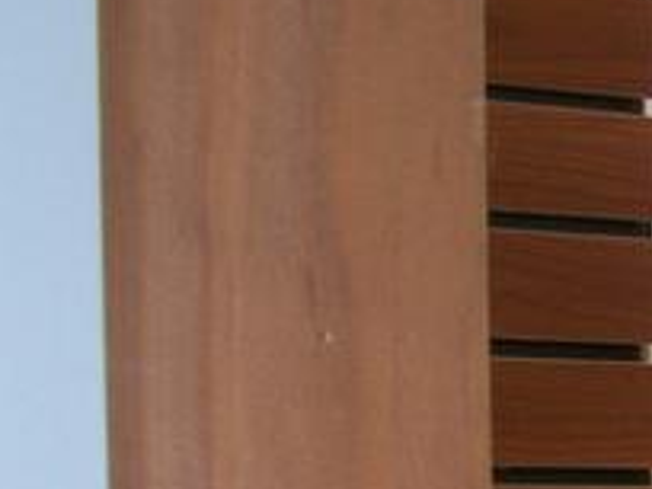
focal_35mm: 176
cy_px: 1074
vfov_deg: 7.9
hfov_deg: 9.9
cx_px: 1528
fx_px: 3315
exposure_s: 1/30
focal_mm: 6.3
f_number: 3.1
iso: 80
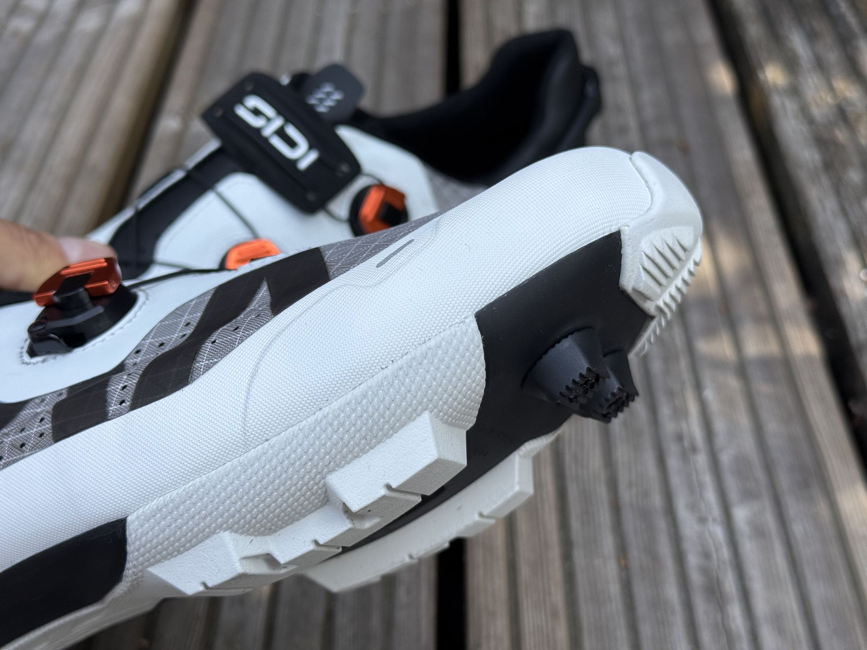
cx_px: 434
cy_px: 325
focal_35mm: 48
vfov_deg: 30.3
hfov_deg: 39.7
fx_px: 1202
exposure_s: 1/678
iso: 64
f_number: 1.78
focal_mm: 6.76
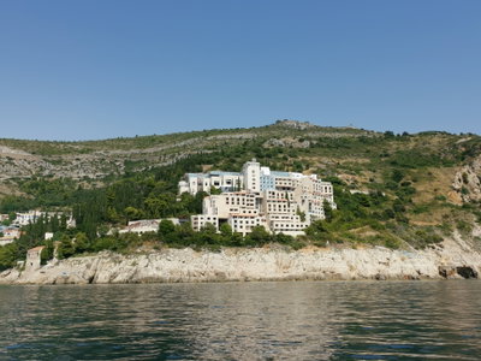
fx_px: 403
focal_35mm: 29
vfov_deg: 48.2
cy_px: 180
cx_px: 240
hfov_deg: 61.7
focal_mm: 5.58
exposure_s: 1/2809
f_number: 1.8
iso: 50
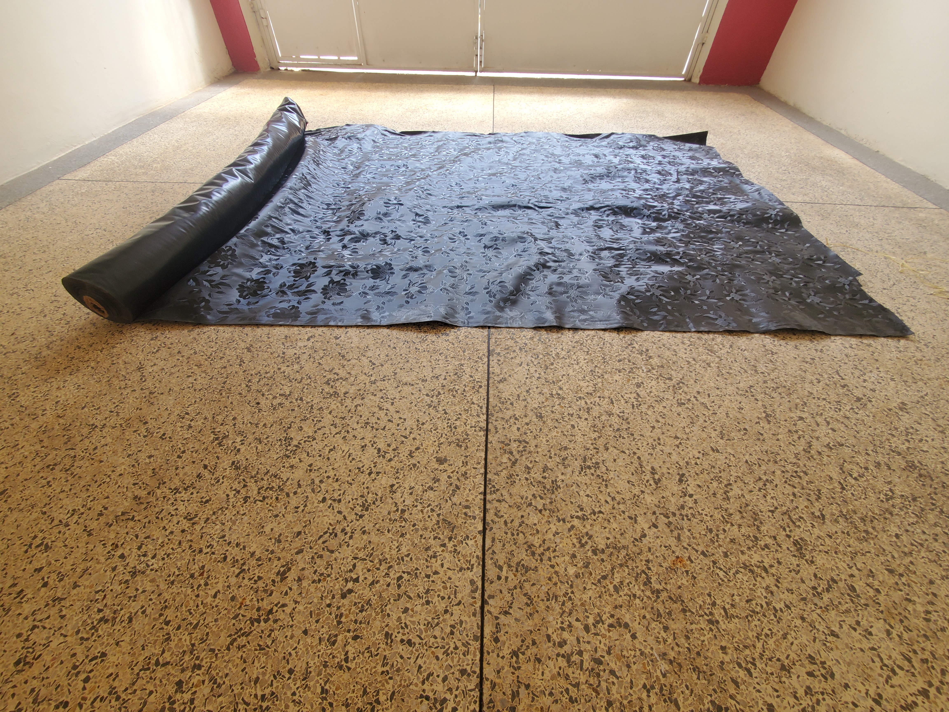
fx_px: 356
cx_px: 474
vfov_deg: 89.9
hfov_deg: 106.2
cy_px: 356
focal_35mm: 13
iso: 64
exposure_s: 1/60
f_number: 2.2
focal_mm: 1.8
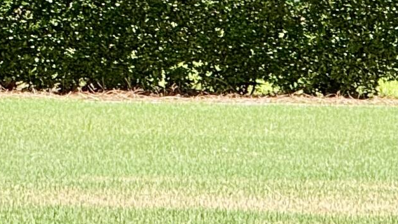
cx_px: -152
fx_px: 6616
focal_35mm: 627
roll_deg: +0.2
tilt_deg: +2.6
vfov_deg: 1.9
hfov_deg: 3.4
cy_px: -448
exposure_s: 1/511
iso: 64
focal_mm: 15.66
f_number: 2.8
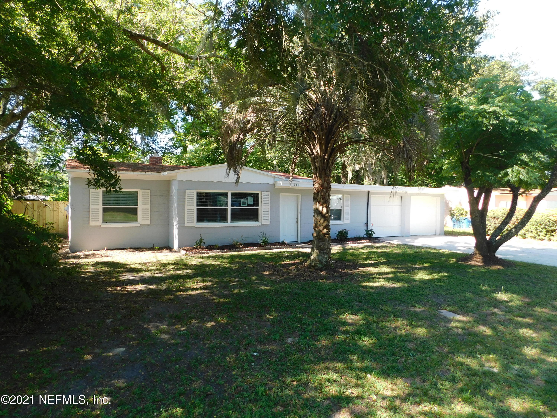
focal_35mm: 23
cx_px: 278
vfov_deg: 58.9
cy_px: 209
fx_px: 370
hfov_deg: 73.9
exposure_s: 1/160
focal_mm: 4
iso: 125
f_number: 3
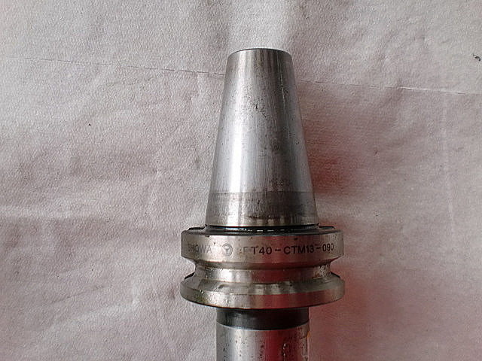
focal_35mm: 35
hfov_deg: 52.6
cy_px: 180
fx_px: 487
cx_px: 241
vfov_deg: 40.7
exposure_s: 1/60
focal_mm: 6.3
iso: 64
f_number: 3.1
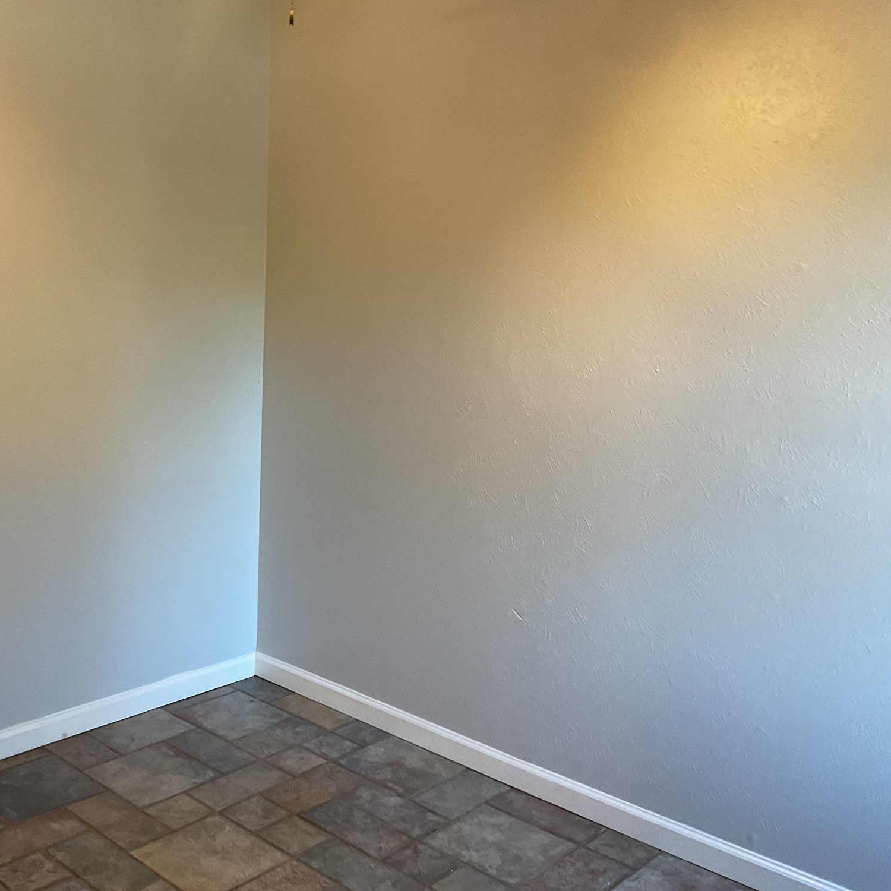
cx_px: 287
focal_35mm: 35
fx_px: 1019
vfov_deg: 47.2
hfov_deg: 46.4
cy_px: 448
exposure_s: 1/60
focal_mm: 3
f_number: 1.8
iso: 100
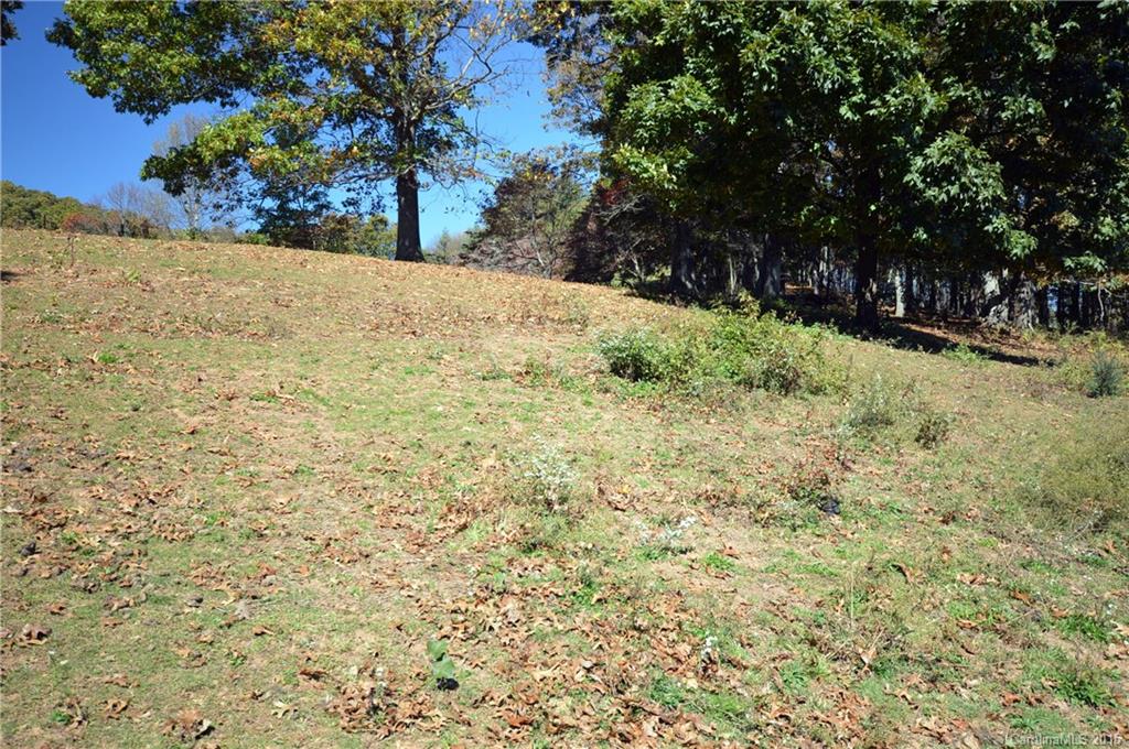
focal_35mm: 30
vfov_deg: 43.5
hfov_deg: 62.0
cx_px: 564
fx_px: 940
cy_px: 374
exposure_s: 1/125
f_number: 5.6
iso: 180
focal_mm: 20
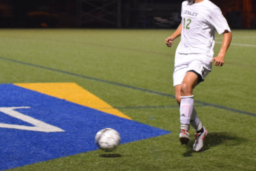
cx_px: 147
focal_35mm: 146
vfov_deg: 9.4
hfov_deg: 14.1
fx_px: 1038
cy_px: 53
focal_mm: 70
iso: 3200
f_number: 4
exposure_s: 1/200
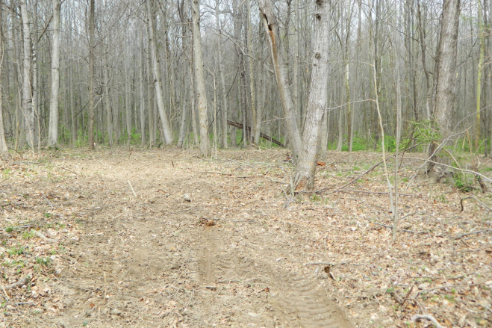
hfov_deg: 33.4
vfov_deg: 22.6
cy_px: 156
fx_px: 820
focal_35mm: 60
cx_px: 248
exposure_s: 1/200
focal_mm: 10.2
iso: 80
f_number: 3.8
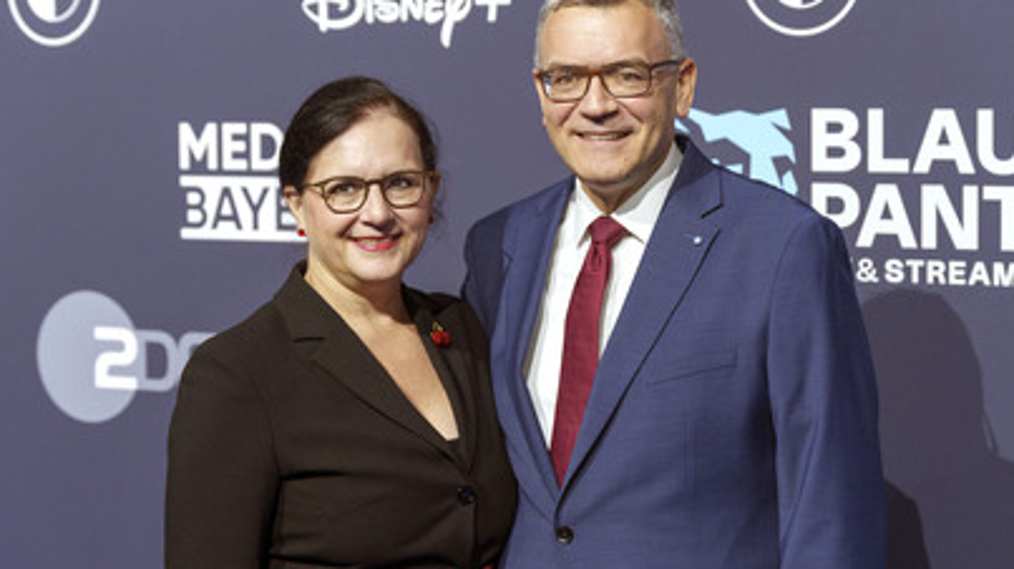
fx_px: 2552
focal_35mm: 95
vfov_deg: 12.7
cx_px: 522
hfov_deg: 22.5
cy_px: 315
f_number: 4
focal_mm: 81
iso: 800
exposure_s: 1/200
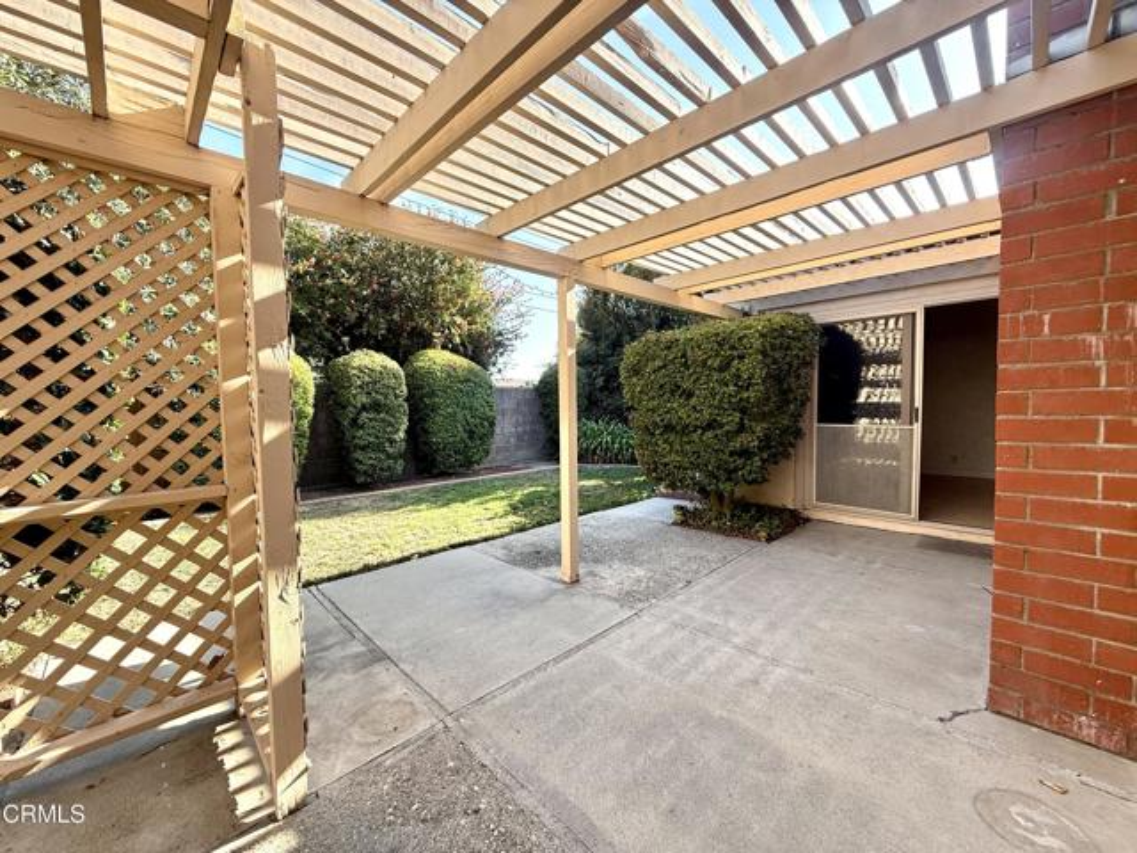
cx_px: 568
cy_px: 426
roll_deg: +0.7
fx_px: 460
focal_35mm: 14
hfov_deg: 102.1
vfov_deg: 85.7
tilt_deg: -2.3
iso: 64
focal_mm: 2.22
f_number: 2.2
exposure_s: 1/294
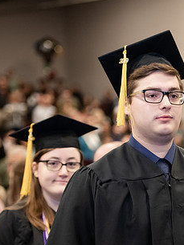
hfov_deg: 8.8
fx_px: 1190
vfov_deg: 11.8
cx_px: 186
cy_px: 152
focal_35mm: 168
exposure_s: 1/200
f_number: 3.2
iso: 2000
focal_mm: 92
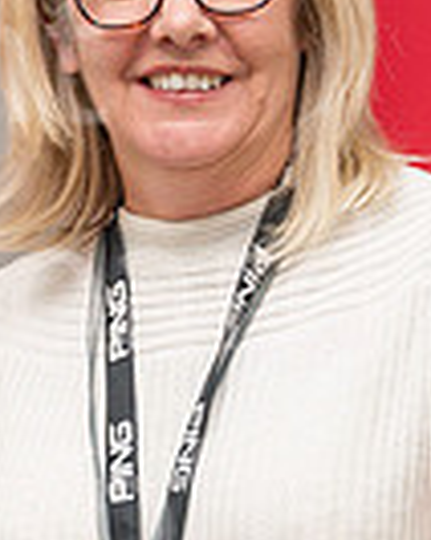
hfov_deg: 7.3
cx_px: -120
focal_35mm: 209
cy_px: 363
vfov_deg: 9.2
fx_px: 3340
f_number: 5
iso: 320
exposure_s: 1/60
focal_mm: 46
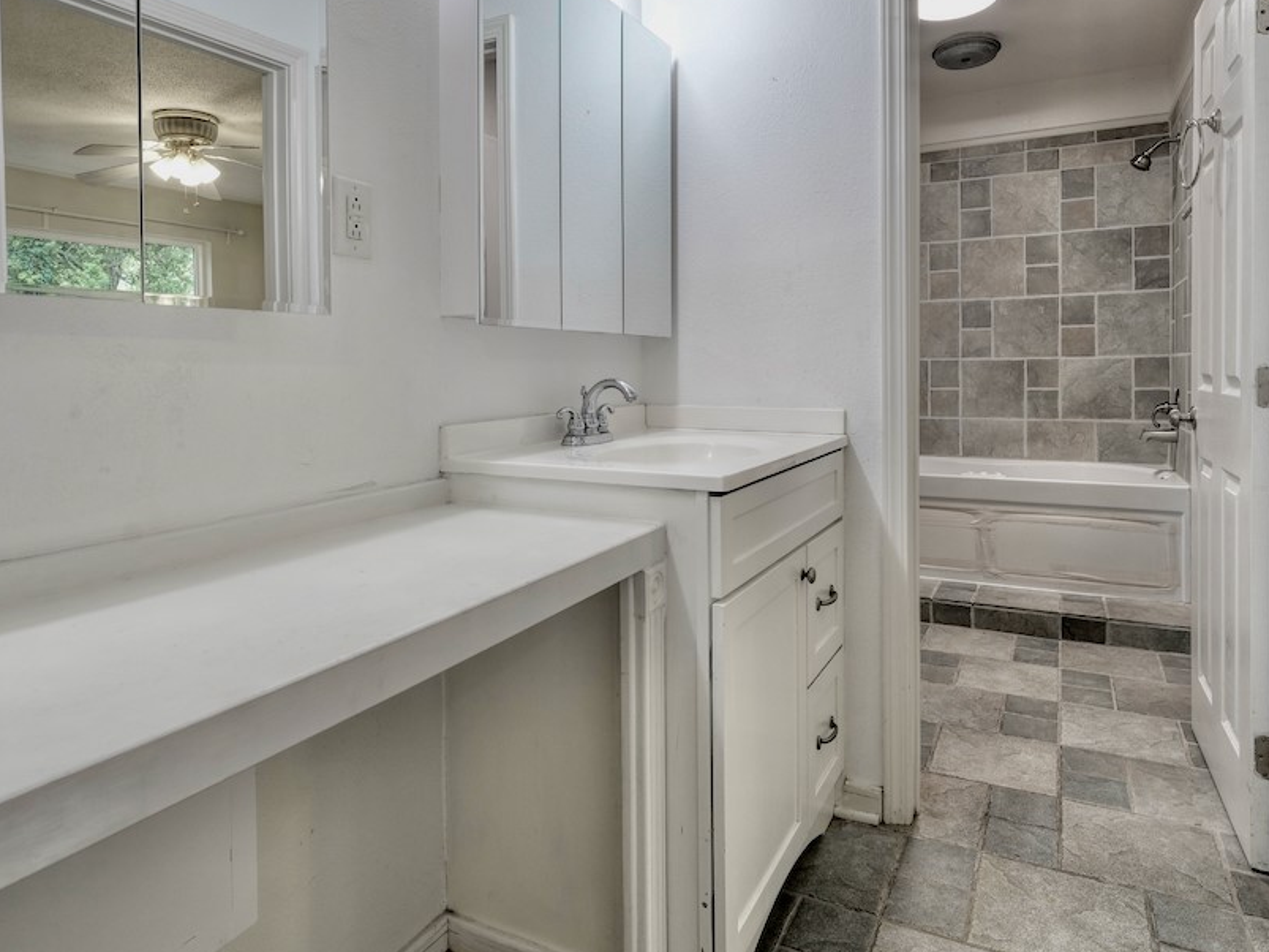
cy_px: 373
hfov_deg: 73.9
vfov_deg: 58.3
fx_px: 843
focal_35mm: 23
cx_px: 642
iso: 200
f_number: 8
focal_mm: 15
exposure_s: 1/2.5
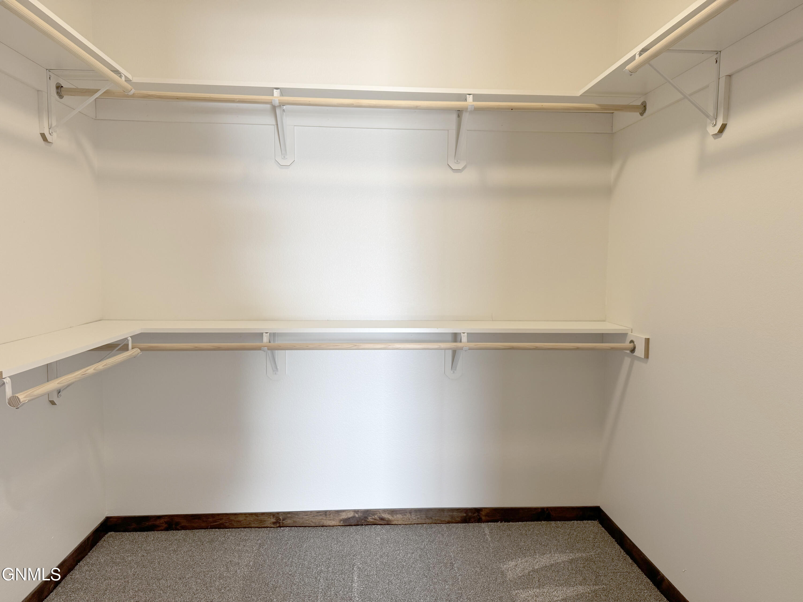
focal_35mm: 24
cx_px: 402
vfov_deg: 56.8
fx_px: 557
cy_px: 301
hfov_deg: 71.6
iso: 160
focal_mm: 6.76
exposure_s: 1/120
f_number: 1.78
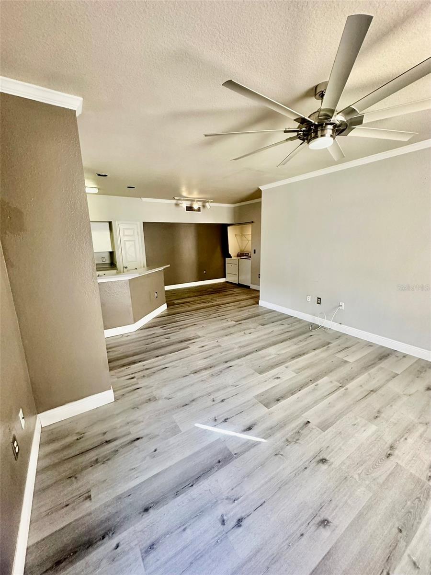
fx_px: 232
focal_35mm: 14
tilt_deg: -10.7
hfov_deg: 85.7
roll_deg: +0.4
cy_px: 288
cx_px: 216
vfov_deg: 102.1
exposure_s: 1/120
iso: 320
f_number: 2.2
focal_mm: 2.22
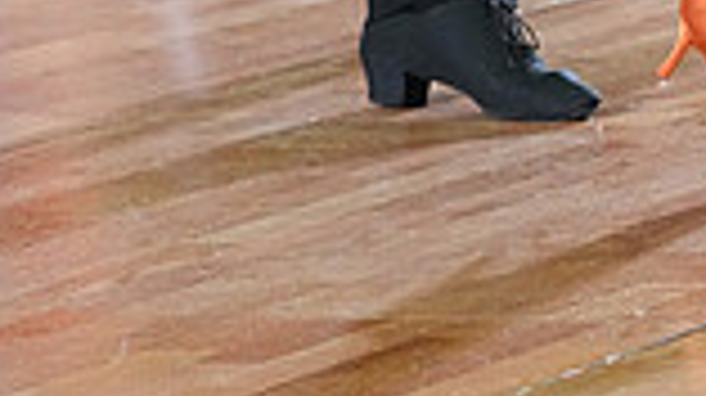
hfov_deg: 5.6
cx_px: 668
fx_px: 7182
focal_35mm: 384
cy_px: -742
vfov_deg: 3.1
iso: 8000
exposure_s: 1/400
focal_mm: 99
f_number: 5
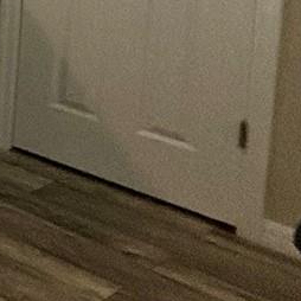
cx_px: -645
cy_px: -180
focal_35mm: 78
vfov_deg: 18.9
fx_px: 767
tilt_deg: -3.2
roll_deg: -0.5
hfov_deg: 10.9
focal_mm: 2.22
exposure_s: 1/120
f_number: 2.2
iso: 320
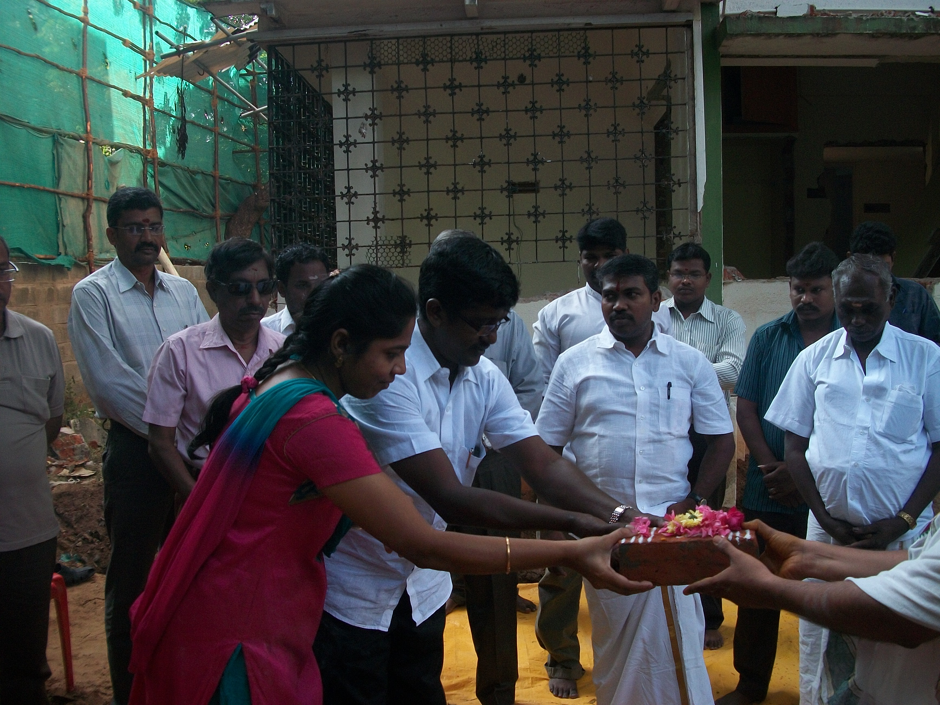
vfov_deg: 44.2
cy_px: 352
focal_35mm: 32
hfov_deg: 56.8
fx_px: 869
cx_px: 470
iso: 80
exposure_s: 1/125
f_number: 2.9
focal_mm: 5.7
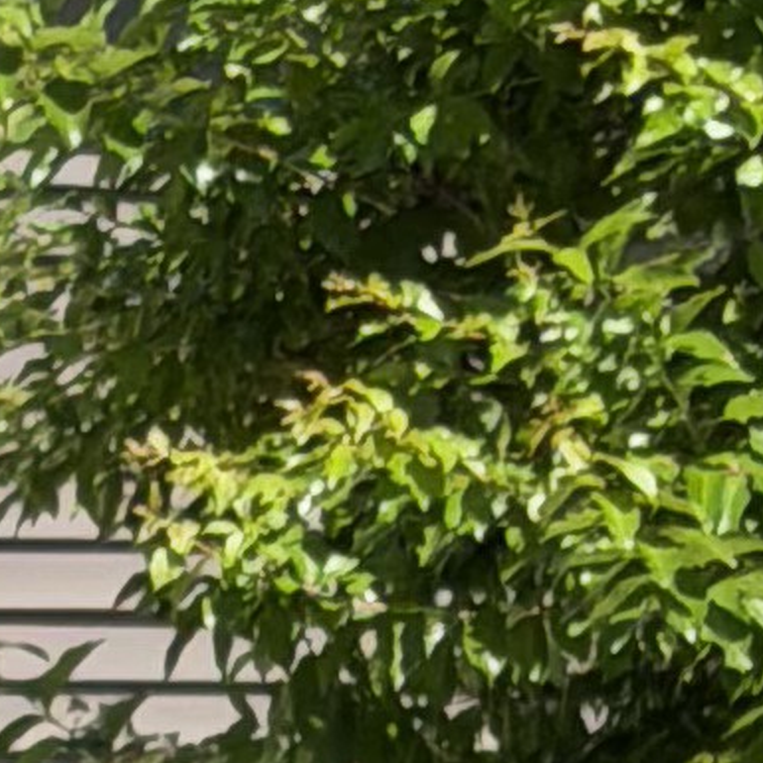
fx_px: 11072
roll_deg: +2.7
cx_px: 434
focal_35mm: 444
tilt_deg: -3.6
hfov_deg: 3.9
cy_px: 1922
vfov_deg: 3.9
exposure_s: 1/2667
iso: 80
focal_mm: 6.76
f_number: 1.78
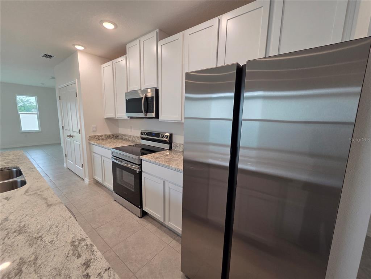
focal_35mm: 13
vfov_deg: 89.9
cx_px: 186
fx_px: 139
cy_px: 140
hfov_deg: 106.2
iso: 125
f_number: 2.2
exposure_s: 1/120
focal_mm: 2.2
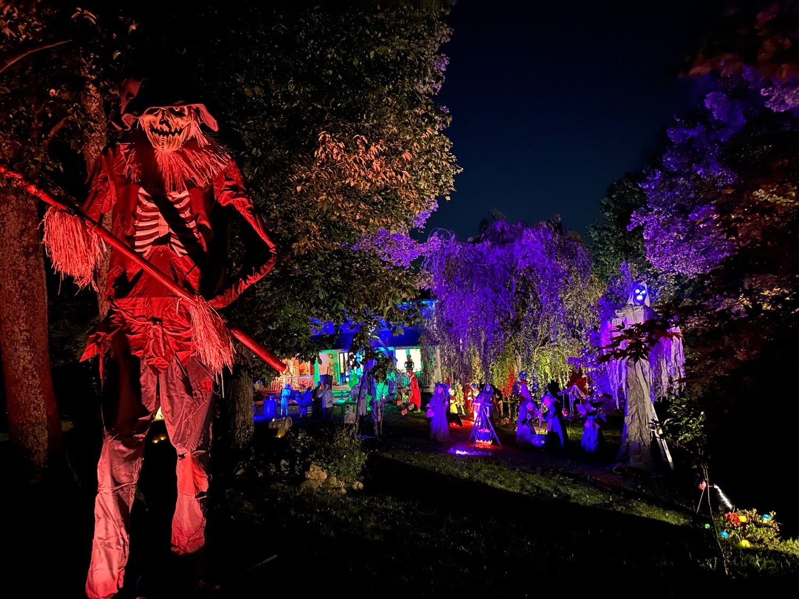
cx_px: 400
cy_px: 300
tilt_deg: +0.3
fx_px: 554
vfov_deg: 56.8
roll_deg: +3.5
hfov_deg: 71.6
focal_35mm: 24
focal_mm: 6.86
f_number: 1.78
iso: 3200
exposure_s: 1/5
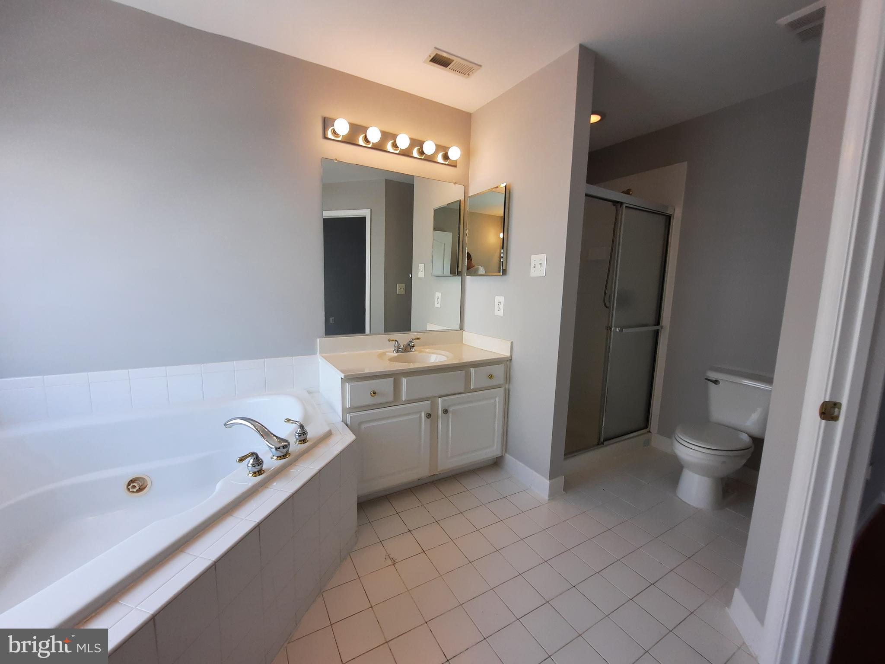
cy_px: 332
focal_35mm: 13
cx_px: 442
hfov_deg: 106.2
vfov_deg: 89.9
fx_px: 332
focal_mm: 1.74
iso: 80
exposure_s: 1/120
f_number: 2.2
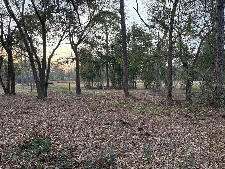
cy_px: 84
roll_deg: +1.2
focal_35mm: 26
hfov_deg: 67.3
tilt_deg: -2.5
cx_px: 112
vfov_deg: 53.1
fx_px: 169
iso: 125
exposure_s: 1/183
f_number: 1.6
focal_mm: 5.96
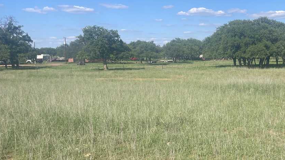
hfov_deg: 39.7
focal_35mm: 49
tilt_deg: -2.6
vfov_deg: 24.4
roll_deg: +1.1
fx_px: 370
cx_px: 243
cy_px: 77
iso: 32
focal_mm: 4.2
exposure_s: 1/3509
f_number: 1.6
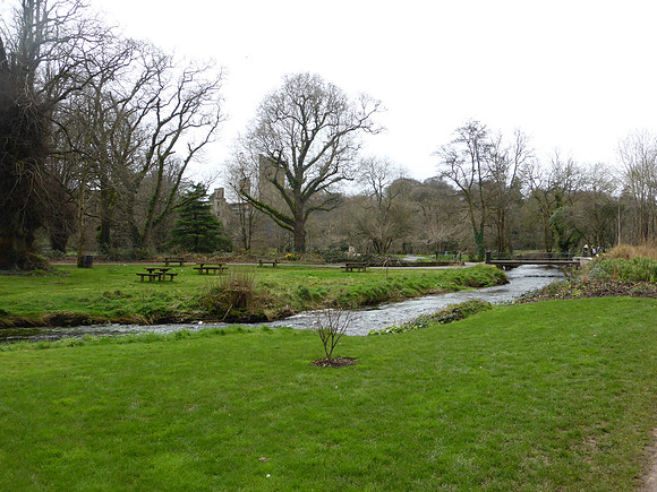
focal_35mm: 31
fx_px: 588
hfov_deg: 58.4
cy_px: 246
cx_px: 328
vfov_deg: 45.4
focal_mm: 5.4
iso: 100
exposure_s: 1/200
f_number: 3.6
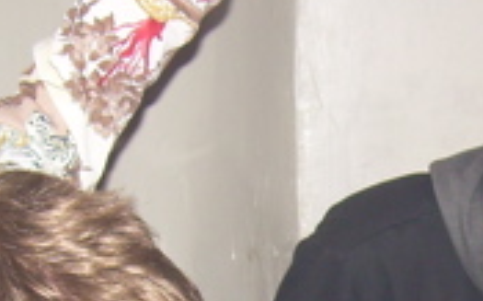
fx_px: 1618
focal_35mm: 123
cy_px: 378
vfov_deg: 10.4
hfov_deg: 16.8
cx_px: 402
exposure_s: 1/60
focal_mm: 6.3
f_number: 2.8
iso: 92
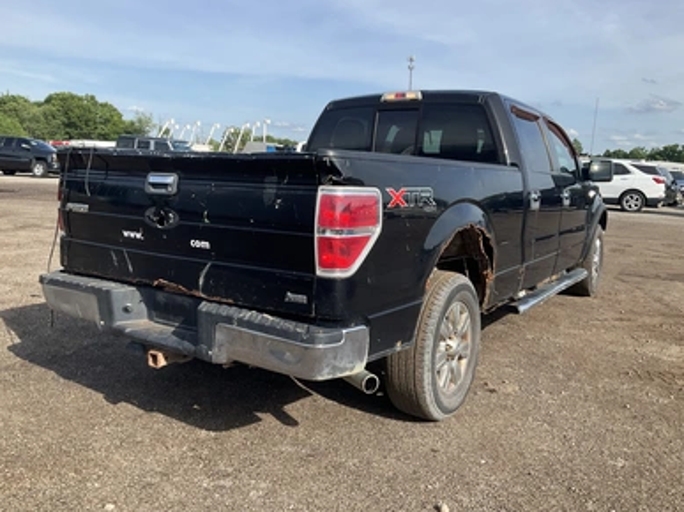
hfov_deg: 60.0
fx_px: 593
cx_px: 338
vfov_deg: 46.8
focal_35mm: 30
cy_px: 251
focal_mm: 3
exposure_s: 1/1144
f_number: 1.8
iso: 25
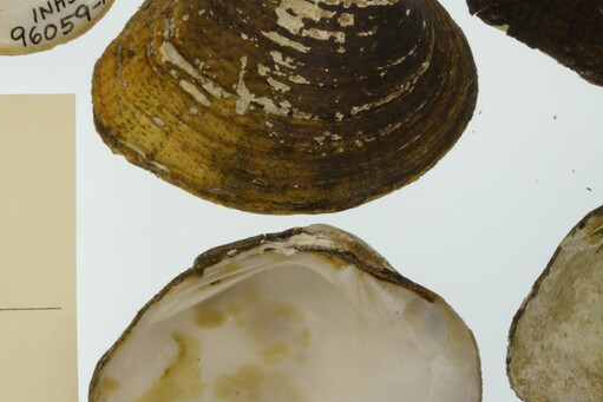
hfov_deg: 14.5
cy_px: 189
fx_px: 2362
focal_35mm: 141
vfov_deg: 9.7
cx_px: 208
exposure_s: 1/8
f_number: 32
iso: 100
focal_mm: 60
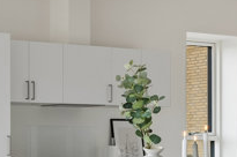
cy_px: 143
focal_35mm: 88
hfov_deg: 18.5
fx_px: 578
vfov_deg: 15.3
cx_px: -182
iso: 200
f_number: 8
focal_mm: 15
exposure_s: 1/100
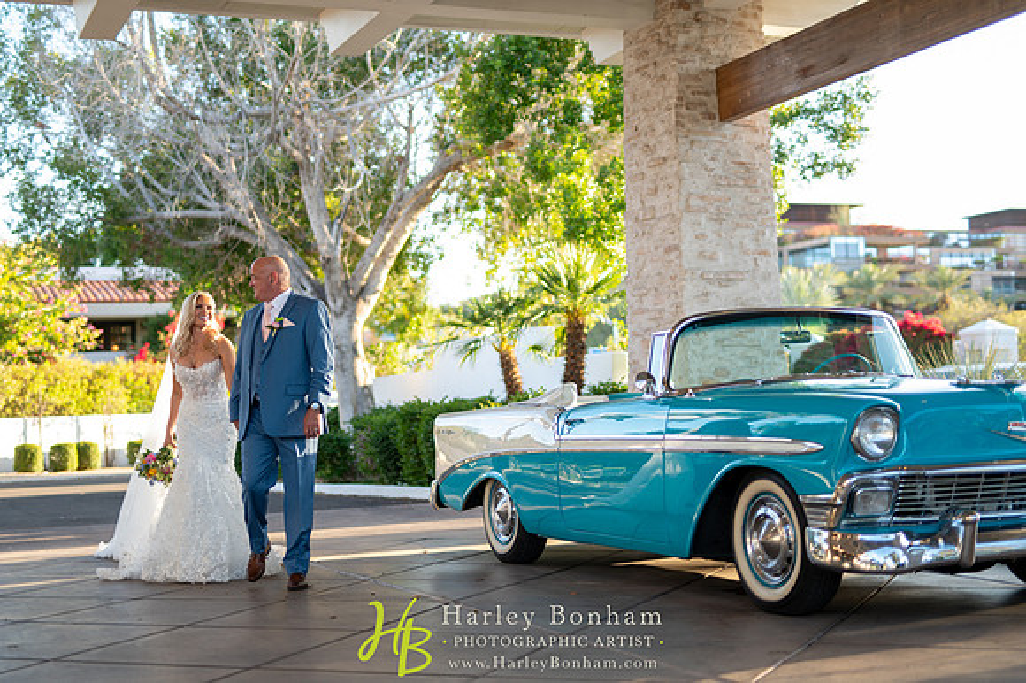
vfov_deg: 25.6
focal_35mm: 53
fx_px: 1503
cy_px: 323
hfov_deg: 37.7
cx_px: 485
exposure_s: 1/400
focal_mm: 50
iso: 100
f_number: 1.4
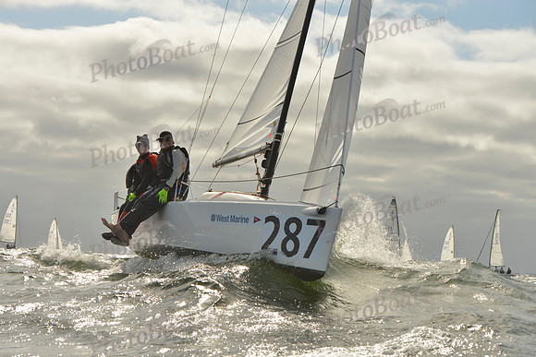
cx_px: 268
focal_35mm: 80
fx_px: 1191
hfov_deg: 25.4
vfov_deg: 17.1
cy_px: 178
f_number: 10
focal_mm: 80
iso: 400
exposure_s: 1/2500
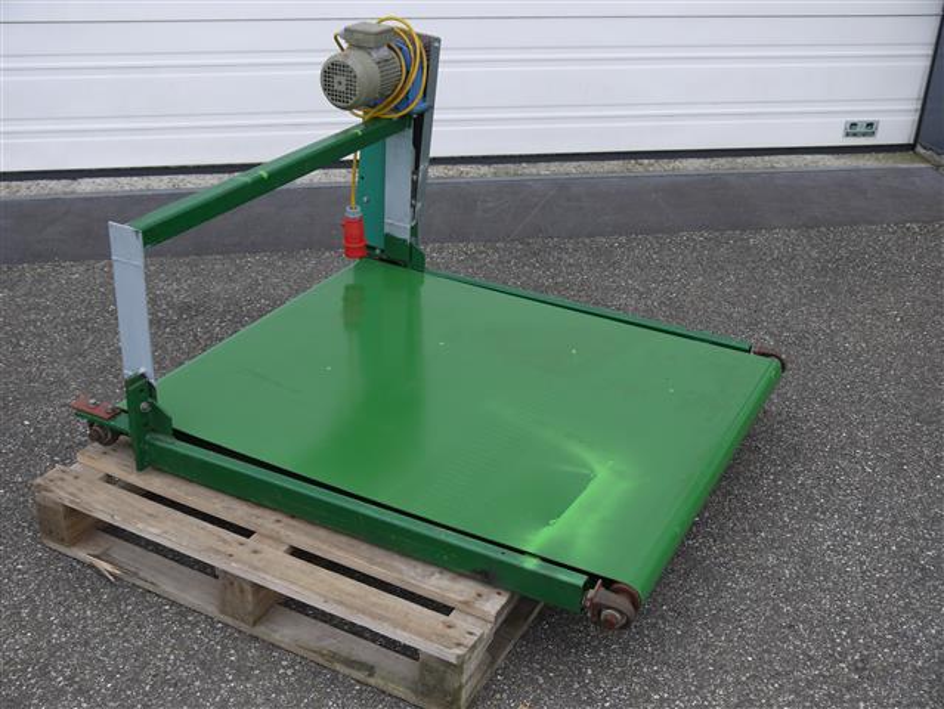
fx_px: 1201
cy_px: 354
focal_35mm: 44
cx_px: 472
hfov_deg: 42.9
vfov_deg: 32.9
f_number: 5.6
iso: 100
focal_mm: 22
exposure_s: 1/160
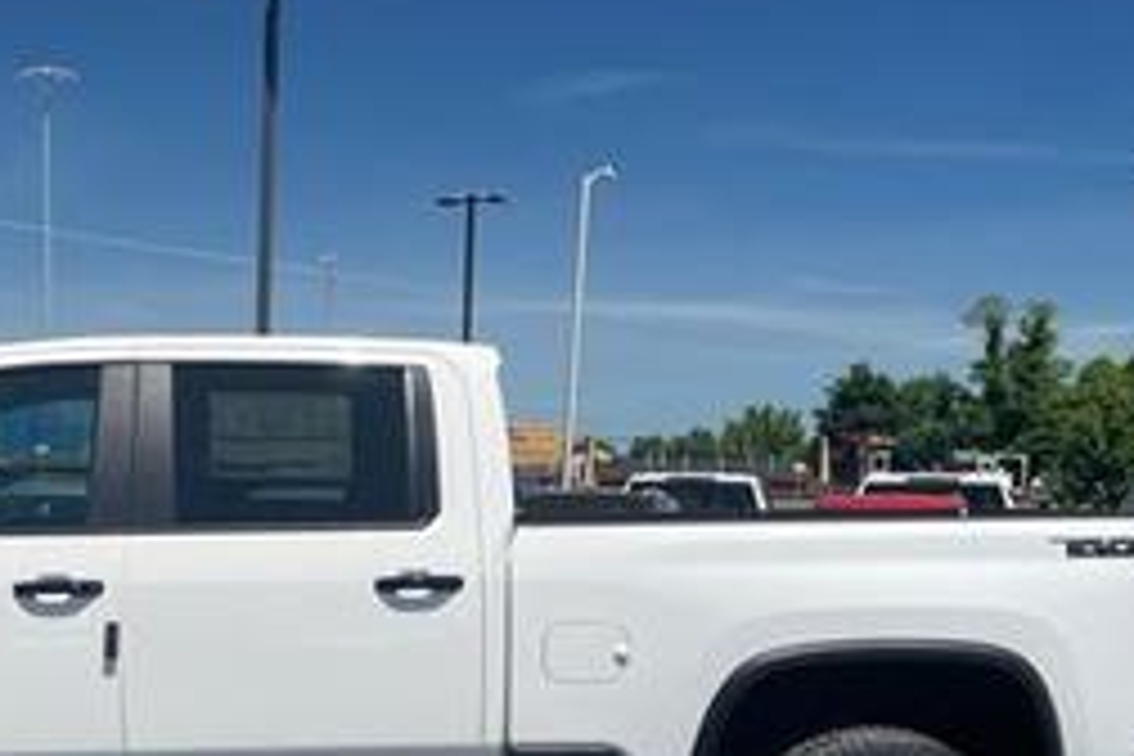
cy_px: 711
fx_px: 1701
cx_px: 248
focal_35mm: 54
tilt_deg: -5.4
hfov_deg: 35.8
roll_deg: -1.9
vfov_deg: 24.2
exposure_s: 1/2747
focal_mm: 4.2
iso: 32
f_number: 1.6
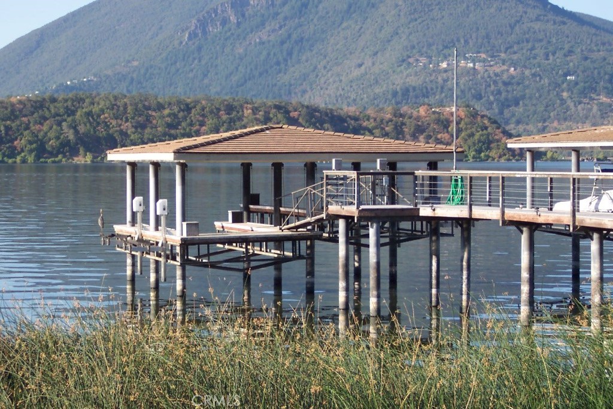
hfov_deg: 20.2
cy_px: 204
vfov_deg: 13.6
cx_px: 306
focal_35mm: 101
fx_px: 1720
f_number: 4.8
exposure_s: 1/500
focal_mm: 21.3
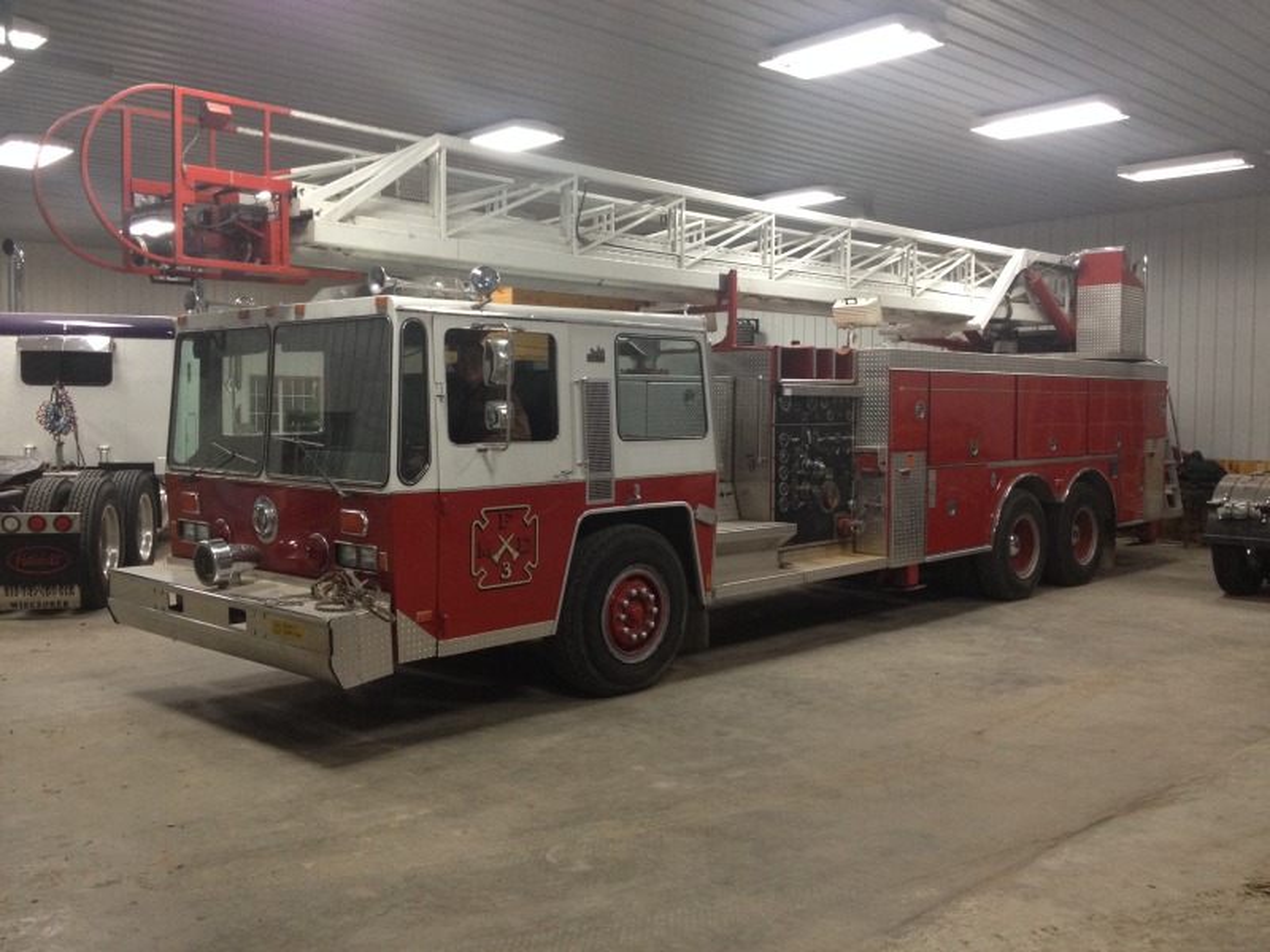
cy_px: 476
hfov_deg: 52.6
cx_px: 635
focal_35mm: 35
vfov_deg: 40.7
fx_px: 1284
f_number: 2.4
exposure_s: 1/20
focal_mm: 4.28
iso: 160
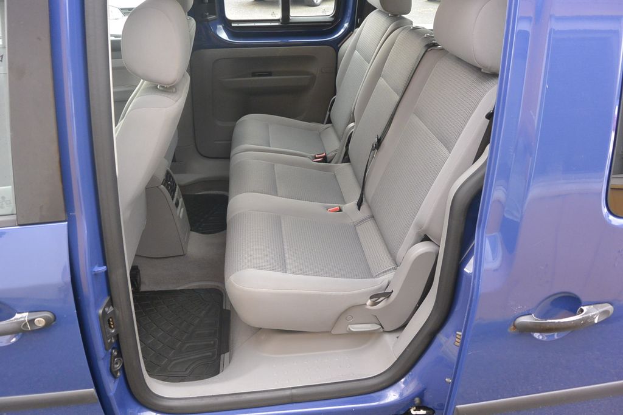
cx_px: 312
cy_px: 208
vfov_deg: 47.9
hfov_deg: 67.4
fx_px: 467
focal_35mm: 27
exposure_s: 1/100
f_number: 3.5
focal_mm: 10
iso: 400
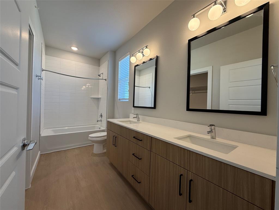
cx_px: 140
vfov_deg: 85.7
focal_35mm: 14
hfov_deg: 102.1
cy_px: 105
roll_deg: -1.6
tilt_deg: +0.6
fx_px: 113
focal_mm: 2.22
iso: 125
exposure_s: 1/120
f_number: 2.2
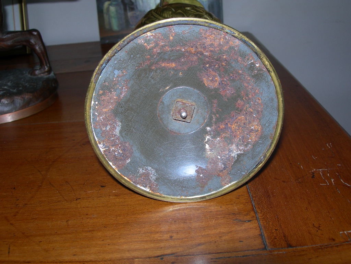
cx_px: 176
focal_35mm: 38
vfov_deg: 37.7
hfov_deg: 49.0
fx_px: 385
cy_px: 132
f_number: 4.8
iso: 50
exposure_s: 1/60.1
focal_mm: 7.8
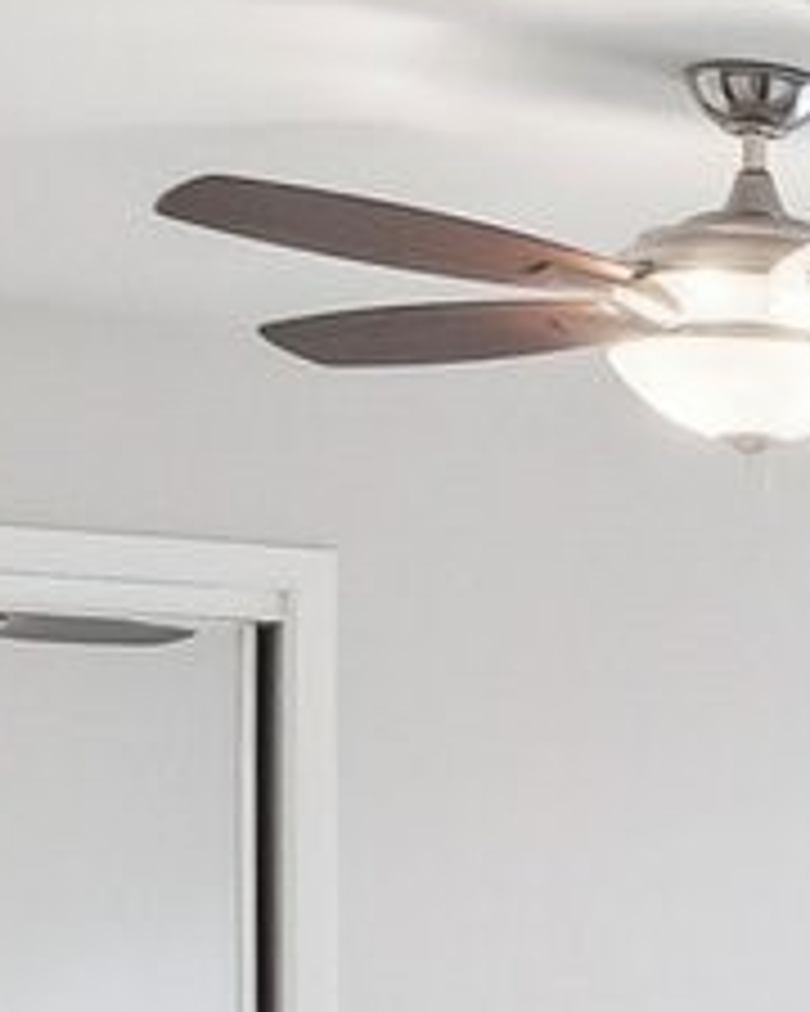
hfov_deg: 9.2
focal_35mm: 128
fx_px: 3836
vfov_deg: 14.6
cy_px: 1149
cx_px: 2534
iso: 400
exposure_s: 1/13
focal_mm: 10
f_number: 8
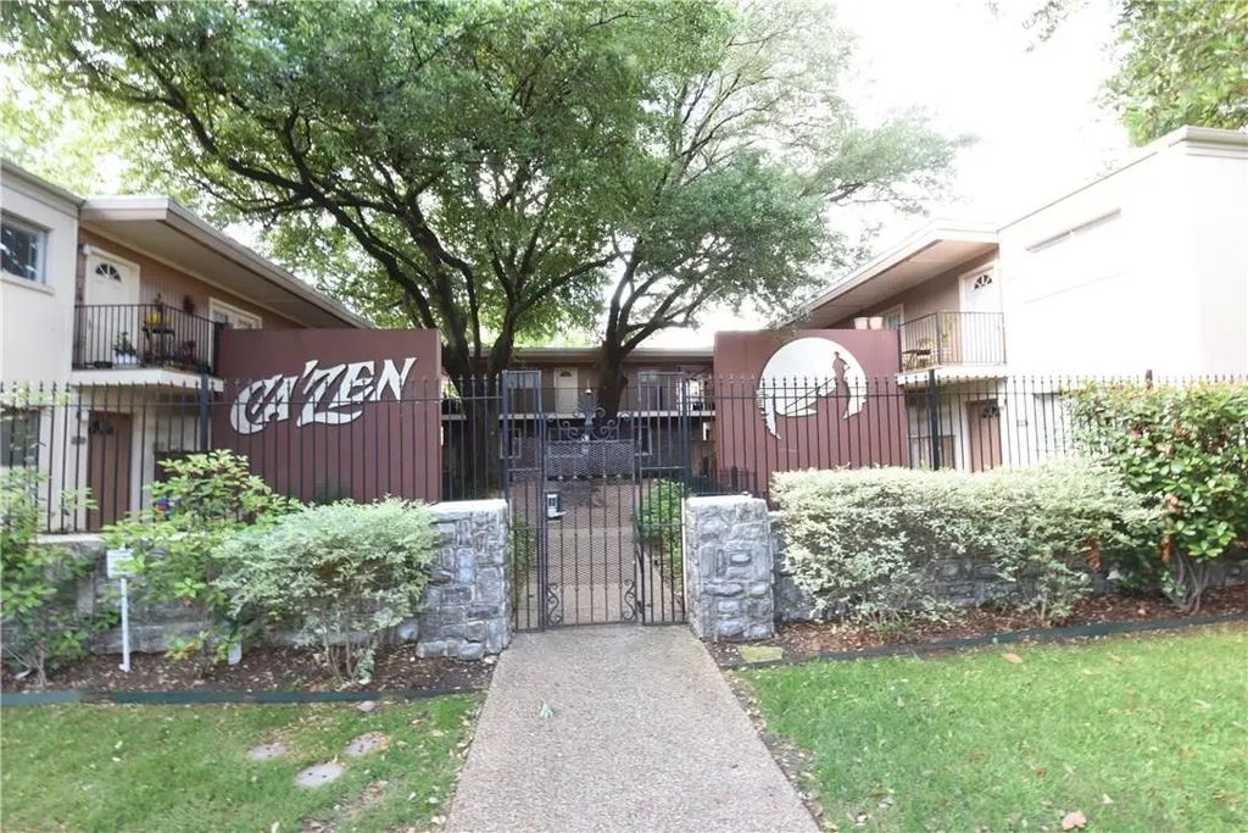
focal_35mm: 14
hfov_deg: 104.2
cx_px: 624
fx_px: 485
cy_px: 416
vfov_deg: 81.2
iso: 1250
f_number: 20
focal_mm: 14
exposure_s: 1/10
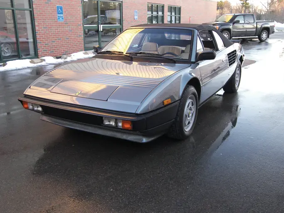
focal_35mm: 36
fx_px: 296
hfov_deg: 51.3
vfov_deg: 39.7
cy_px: 106
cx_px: 142
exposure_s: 1/13
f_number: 3.2
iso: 100
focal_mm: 7.5
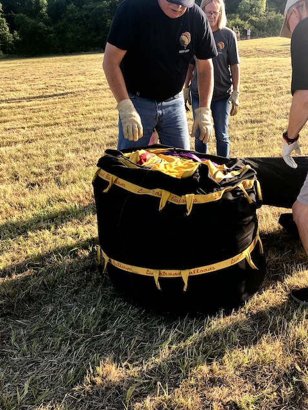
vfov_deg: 52.5
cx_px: 189
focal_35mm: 35
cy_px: 229
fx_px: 415
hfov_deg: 40.5
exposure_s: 1/374
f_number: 1.8
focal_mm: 4
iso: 20
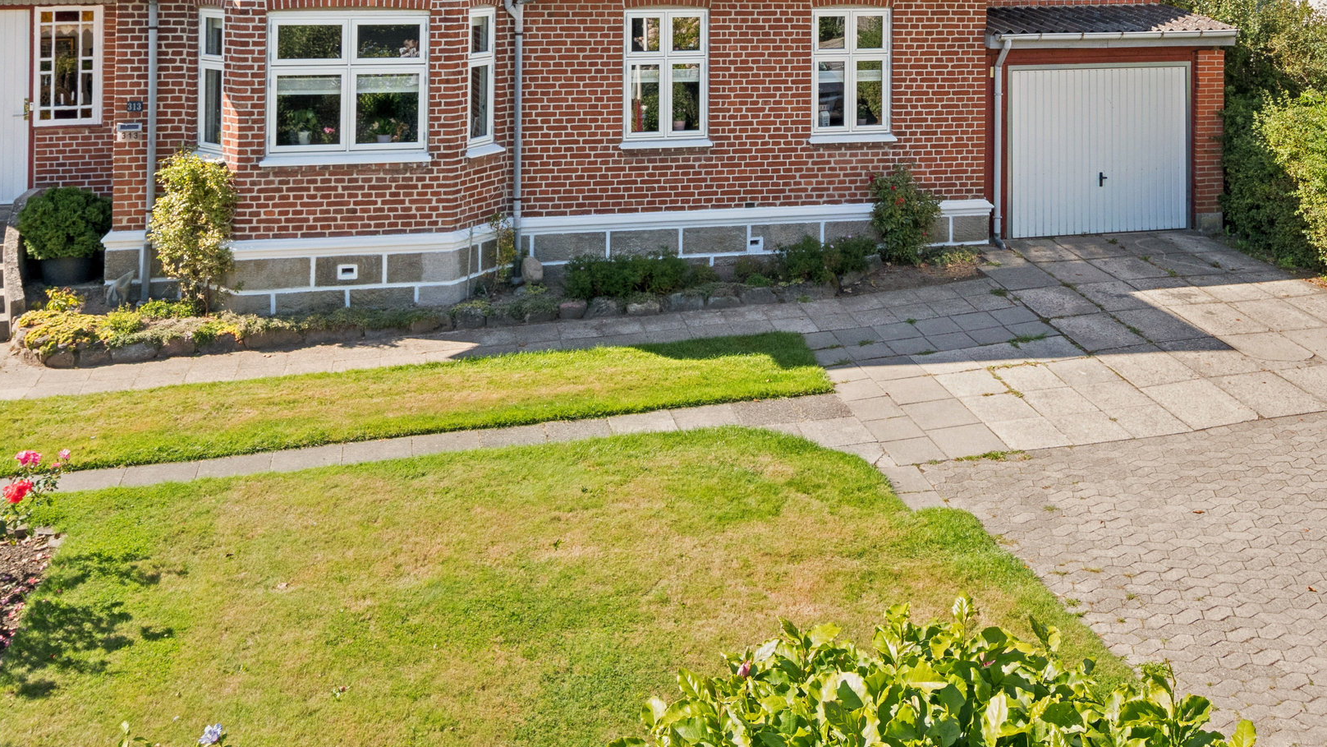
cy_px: -30
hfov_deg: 56.5
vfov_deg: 30.8
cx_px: 724
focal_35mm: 35
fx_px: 1232
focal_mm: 18
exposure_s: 1/640
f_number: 7.1
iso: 800
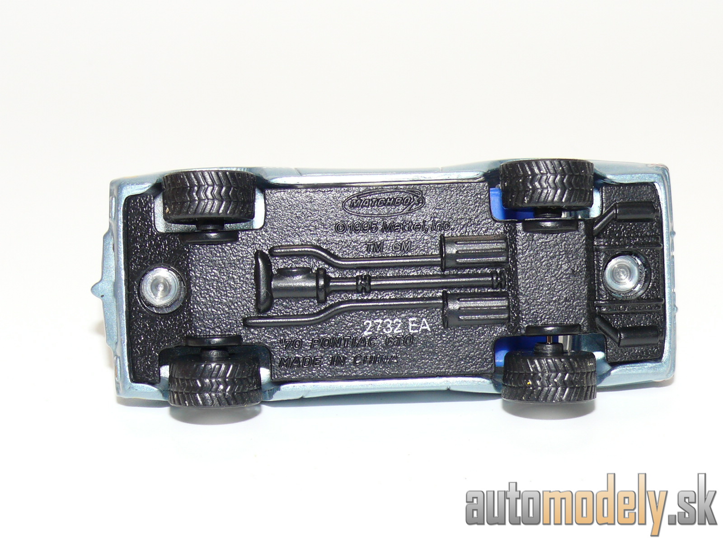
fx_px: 1984
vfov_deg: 15.6
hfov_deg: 20.7
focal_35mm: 95
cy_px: 271
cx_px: 362
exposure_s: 1/30
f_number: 4
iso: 100
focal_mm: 12.9
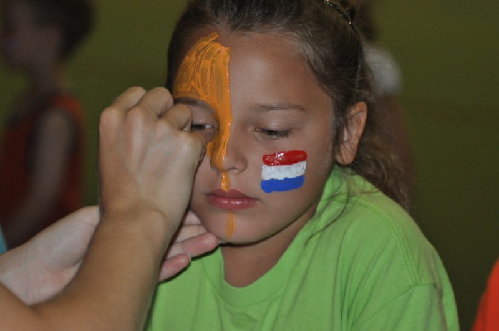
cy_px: 166
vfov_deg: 13.0
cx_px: 250
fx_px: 1453
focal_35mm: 105
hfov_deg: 19.5
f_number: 4
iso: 800
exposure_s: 1/60
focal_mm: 70
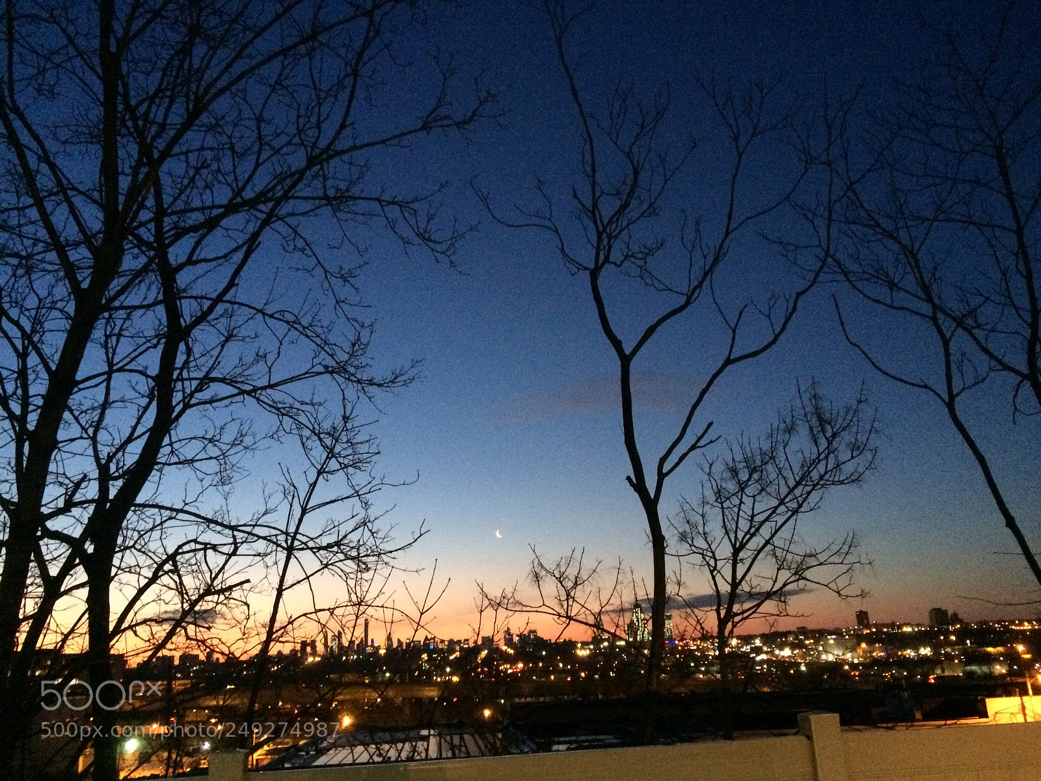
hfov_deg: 61.7
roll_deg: +2.5
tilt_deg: +17.0
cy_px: 390
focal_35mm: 29
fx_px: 872
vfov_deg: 48.2
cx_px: 520
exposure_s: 1/15
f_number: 2.2
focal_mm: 4.15
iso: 400
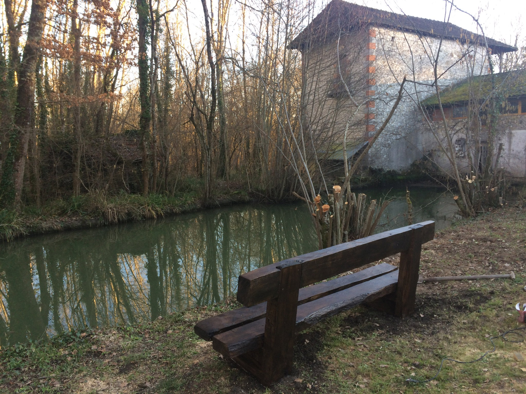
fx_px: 441
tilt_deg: -6.8
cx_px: 263
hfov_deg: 61.7
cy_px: 197
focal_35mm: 29
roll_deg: +0.4
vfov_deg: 48.2
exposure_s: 1/100
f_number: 2.2
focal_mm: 4.15
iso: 50
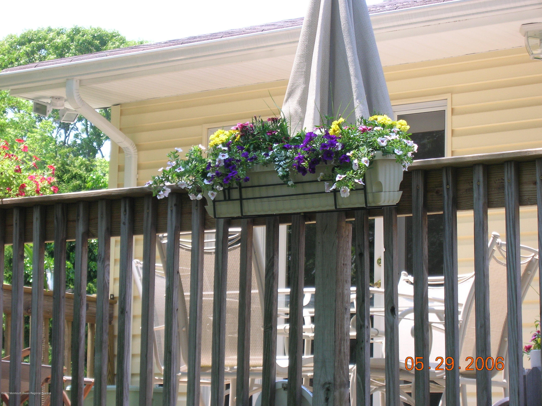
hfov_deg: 19.3
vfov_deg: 14.5
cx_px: 271
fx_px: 1597
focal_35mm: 102
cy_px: 203
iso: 50
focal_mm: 17.1
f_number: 4.9
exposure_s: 1/65.4
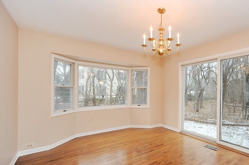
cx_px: 162
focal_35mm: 19
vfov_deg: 64.4
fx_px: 131
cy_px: 88
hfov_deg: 84.5
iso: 200
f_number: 8
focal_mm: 14
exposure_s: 1/4
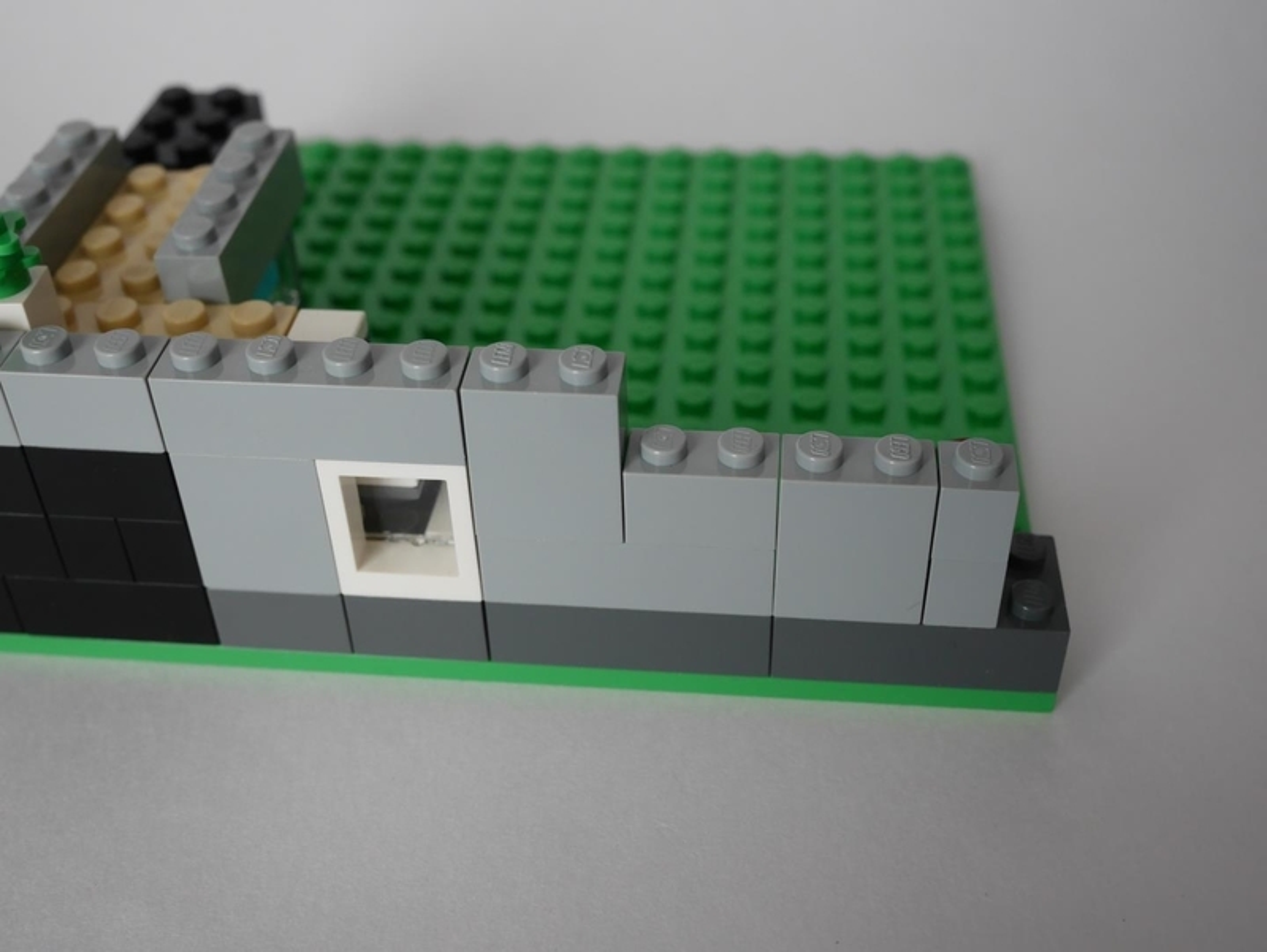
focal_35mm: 40
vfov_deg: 36.0
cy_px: 476
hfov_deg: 46.8
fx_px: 1465
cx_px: 634
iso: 500
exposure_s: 1/60
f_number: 5
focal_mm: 20
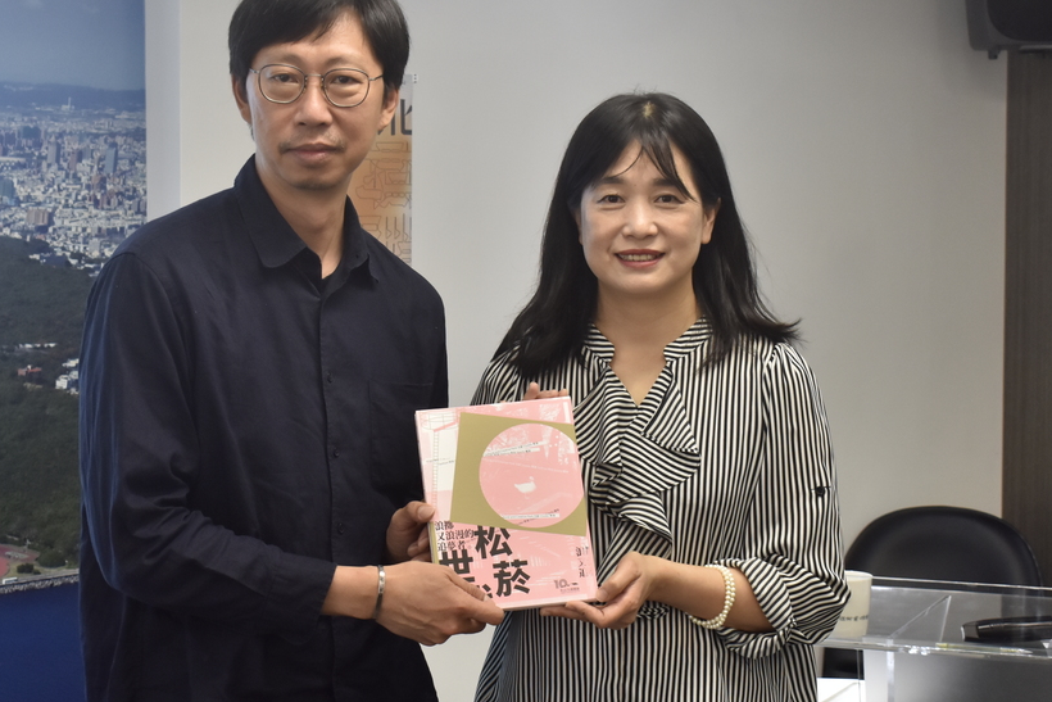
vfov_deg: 17.3
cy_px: 316
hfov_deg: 25.6
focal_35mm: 79
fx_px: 2309
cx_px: 422
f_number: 6.3
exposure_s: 1/40
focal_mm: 36
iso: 640
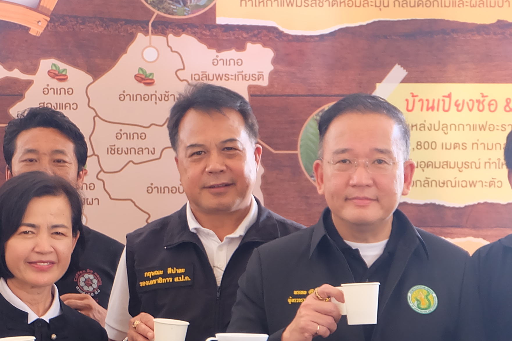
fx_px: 1934
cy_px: 366
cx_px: 256
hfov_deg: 15.1
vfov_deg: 10.0
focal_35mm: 136
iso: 800
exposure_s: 1/25
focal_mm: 32.5
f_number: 5
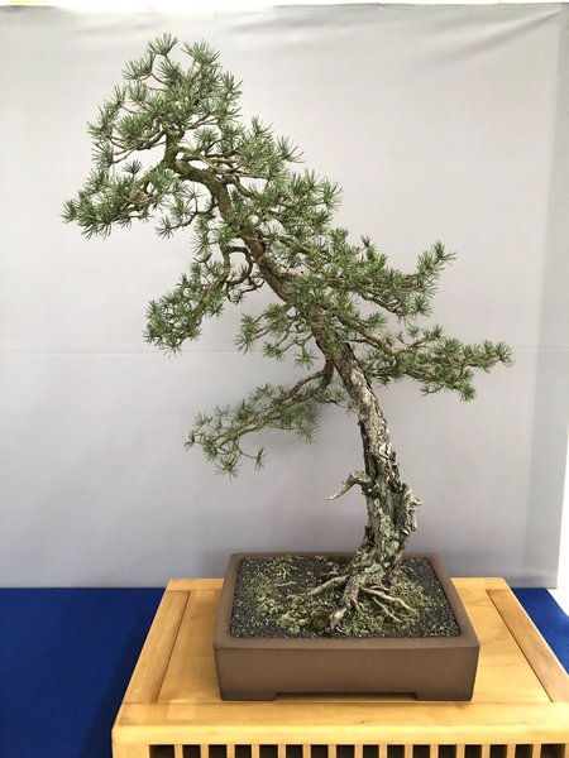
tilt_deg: -9.3
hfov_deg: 49.7
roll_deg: -1.0
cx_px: 284
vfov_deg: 63.4
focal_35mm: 28
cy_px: 379
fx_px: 614
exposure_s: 1/15
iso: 64
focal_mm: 3.99
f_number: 1.8
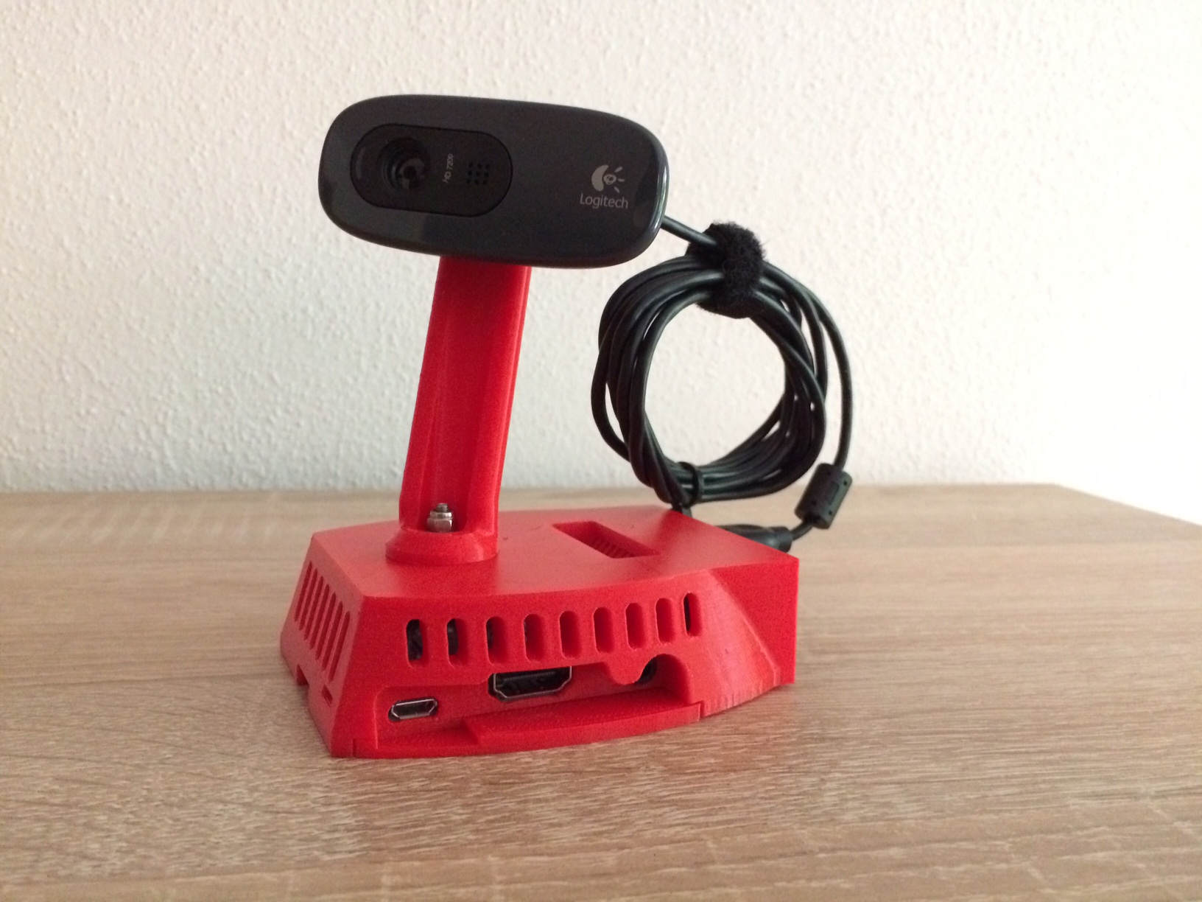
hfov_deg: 61.7
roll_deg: -1.7
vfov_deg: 48.2
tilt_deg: -8.0
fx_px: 1007
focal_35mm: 29
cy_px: 451
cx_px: 601
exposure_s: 1/17
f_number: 2.2
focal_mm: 4.15
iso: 500
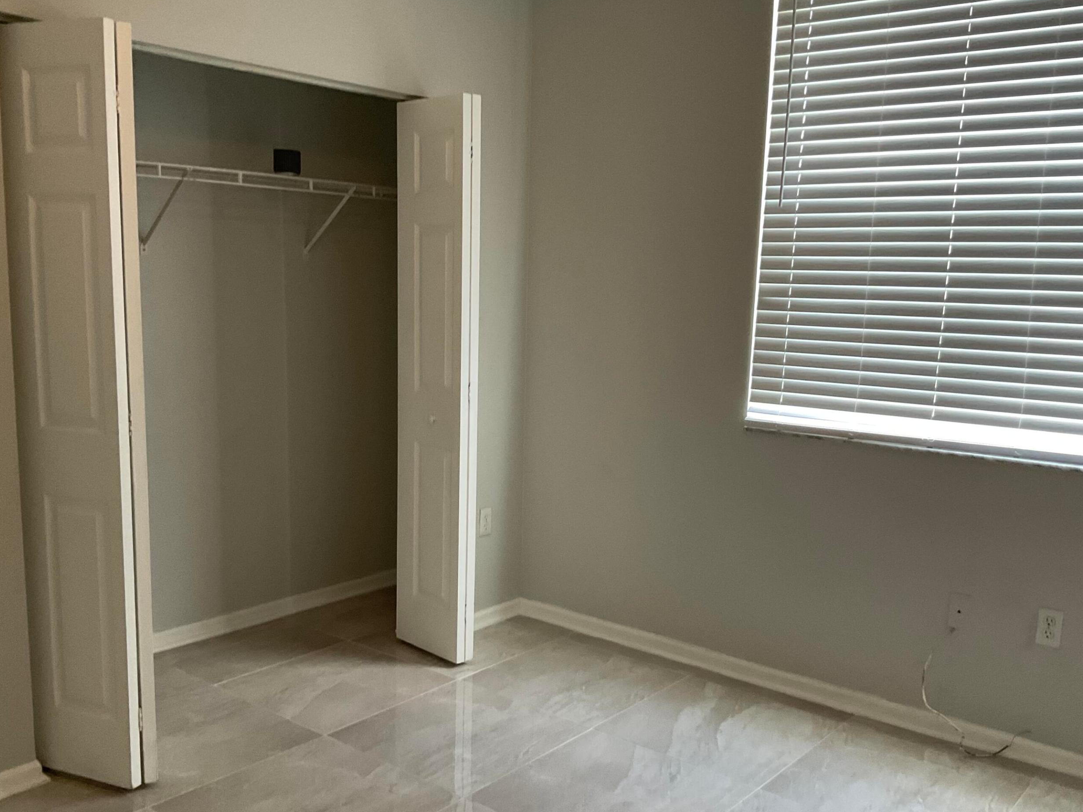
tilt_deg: -6.3
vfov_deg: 41.8
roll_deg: +0.8
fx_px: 1064
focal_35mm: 34
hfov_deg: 53.9
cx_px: 564
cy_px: 442
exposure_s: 1/60
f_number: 1.8
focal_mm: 3
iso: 100
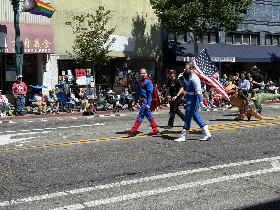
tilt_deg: -4.5
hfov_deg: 39.7
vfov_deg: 30.3
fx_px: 388
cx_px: 140
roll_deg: -0.1
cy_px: 105
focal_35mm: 48
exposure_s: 1/3891
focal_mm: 6.76
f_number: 1.78
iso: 64
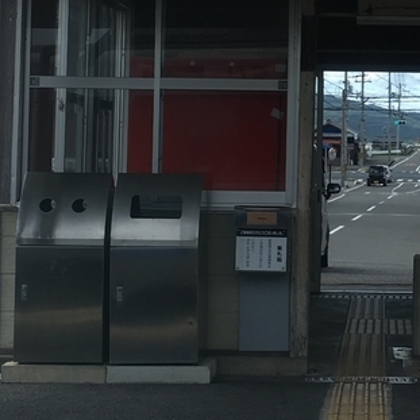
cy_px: 136
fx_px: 1359
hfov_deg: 17.3
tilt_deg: -0.1
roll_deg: -0.8
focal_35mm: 99
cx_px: 374
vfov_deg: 17.5
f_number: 2.2
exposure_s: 1/450
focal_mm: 4.15
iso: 25
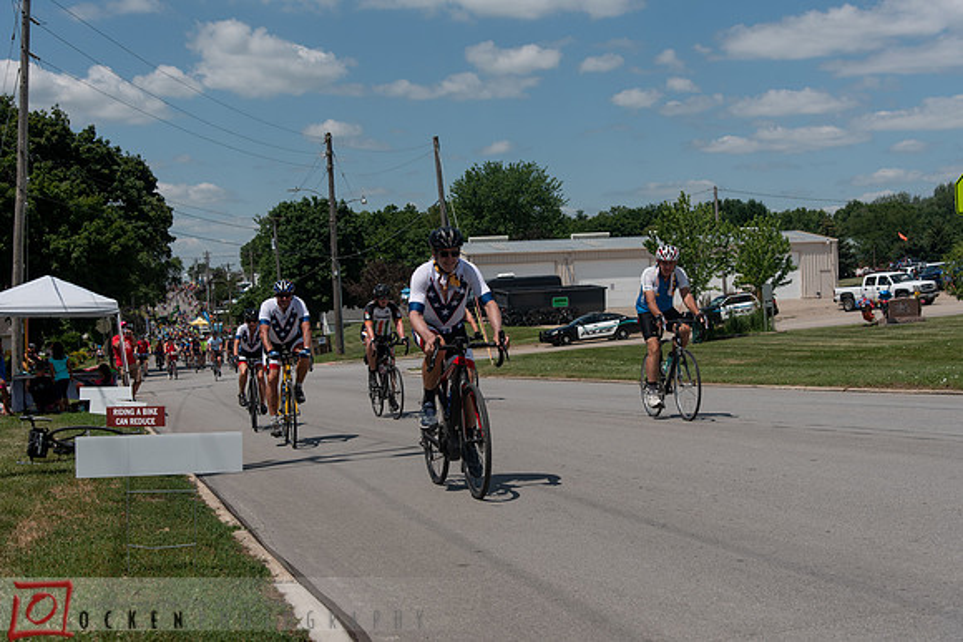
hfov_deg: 41.1
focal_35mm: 48
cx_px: 482
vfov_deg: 28.1
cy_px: 321
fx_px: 1284
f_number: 5.6
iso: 200
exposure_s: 1/1600
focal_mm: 48
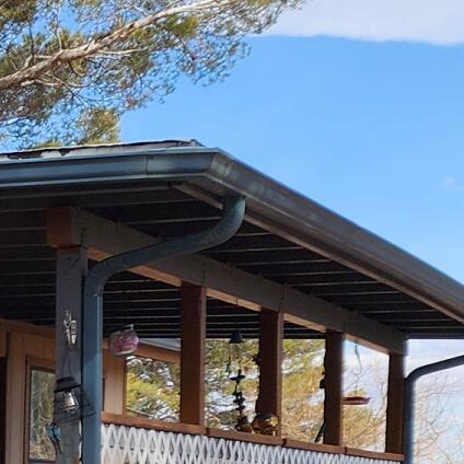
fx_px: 2184
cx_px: -819
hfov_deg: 9.9
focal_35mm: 144
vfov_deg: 11.6
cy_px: 704
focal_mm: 6.4
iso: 12
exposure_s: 1/594
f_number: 1.8
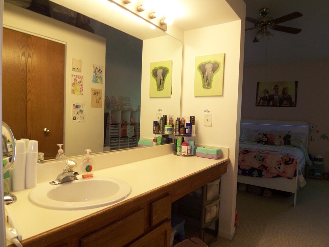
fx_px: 219
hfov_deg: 73.9
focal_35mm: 23
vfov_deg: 58.9
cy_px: 124
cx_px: 164
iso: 50
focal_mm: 3.8
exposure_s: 1/30
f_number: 2.8
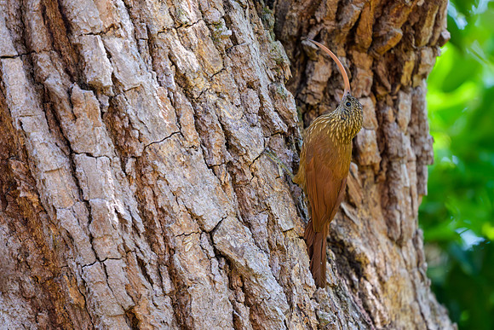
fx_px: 12536
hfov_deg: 2.3
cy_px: 145
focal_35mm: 913
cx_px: 238
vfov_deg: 1.5
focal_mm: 560
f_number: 4
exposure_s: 1/1250
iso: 1250
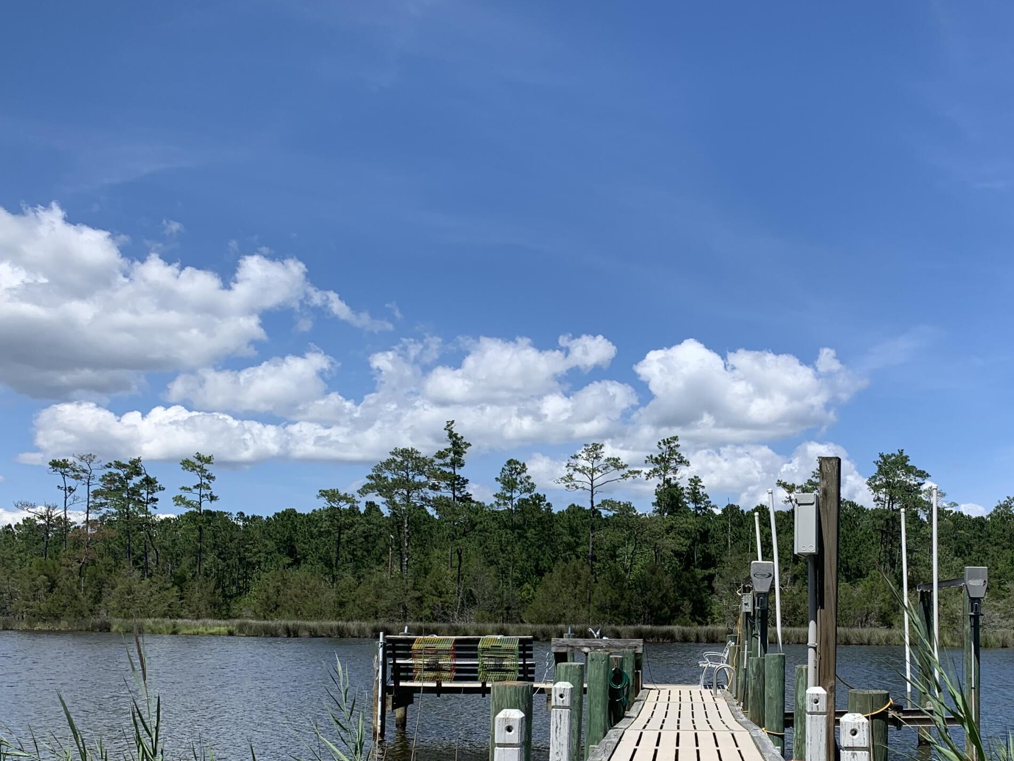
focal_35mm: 41
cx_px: 685
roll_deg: +0.4
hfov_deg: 45.0
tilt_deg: +0.4
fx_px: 1201
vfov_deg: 34.5
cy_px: 555
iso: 25
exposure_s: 1/2833
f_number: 1.8
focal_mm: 4.25
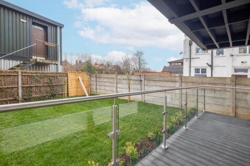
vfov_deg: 77.3
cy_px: 83
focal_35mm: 15
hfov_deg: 100.4
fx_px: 104
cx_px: 125
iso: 400
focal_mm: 10
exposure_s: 1/160
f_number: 5.6
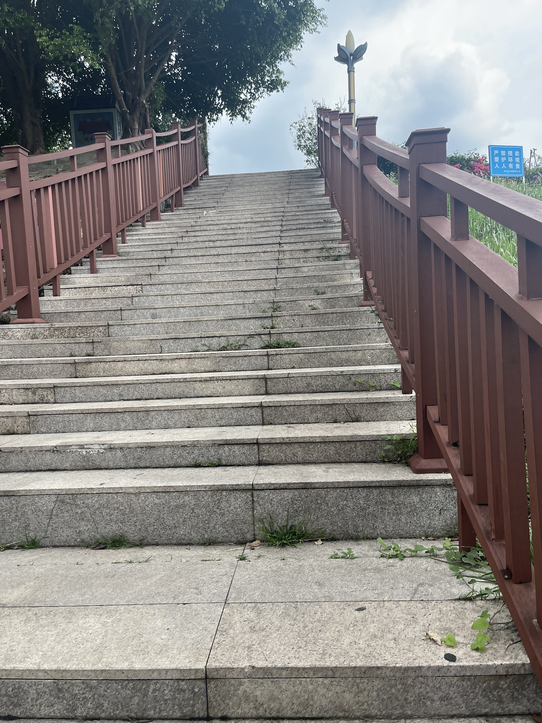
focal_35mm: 25
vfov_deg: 69.4
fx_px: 522
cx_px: 271
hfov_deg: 54.9
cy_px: 362
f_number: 1.6
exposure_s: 1/1164
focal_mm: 5.1
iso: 32
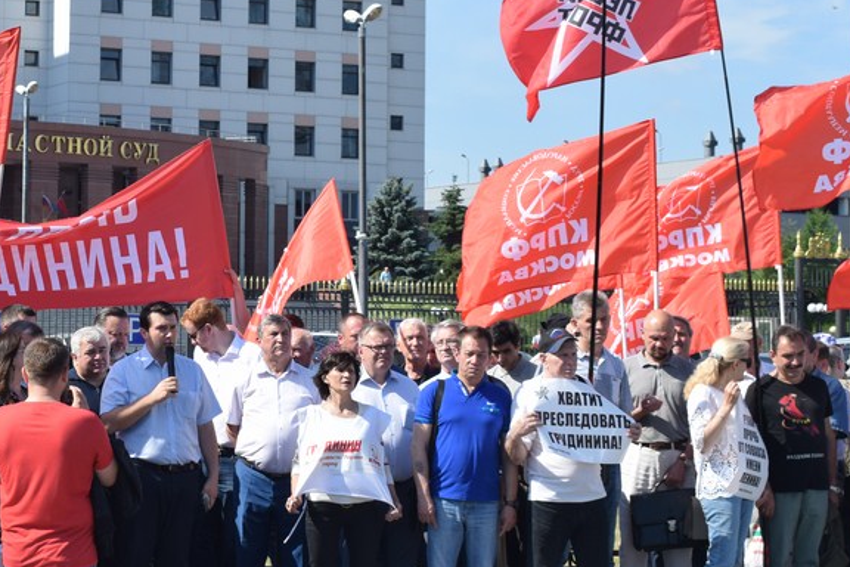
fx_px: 2266
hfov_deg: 20.9
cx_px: 114
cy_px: 241
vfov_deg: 14.2
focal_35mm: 96
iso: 200
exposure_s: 1/320
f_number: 9
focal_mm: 32
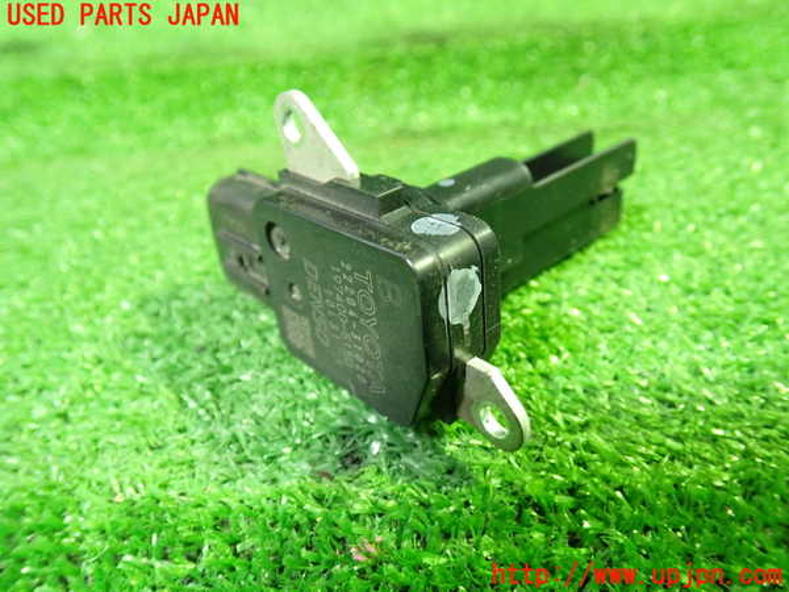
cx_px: 394
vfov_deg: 46.8
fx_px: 684
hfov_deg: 60.0
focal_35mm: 30
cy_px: 296
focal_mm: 5.4
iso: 800
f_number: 2.3
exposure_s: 1/20
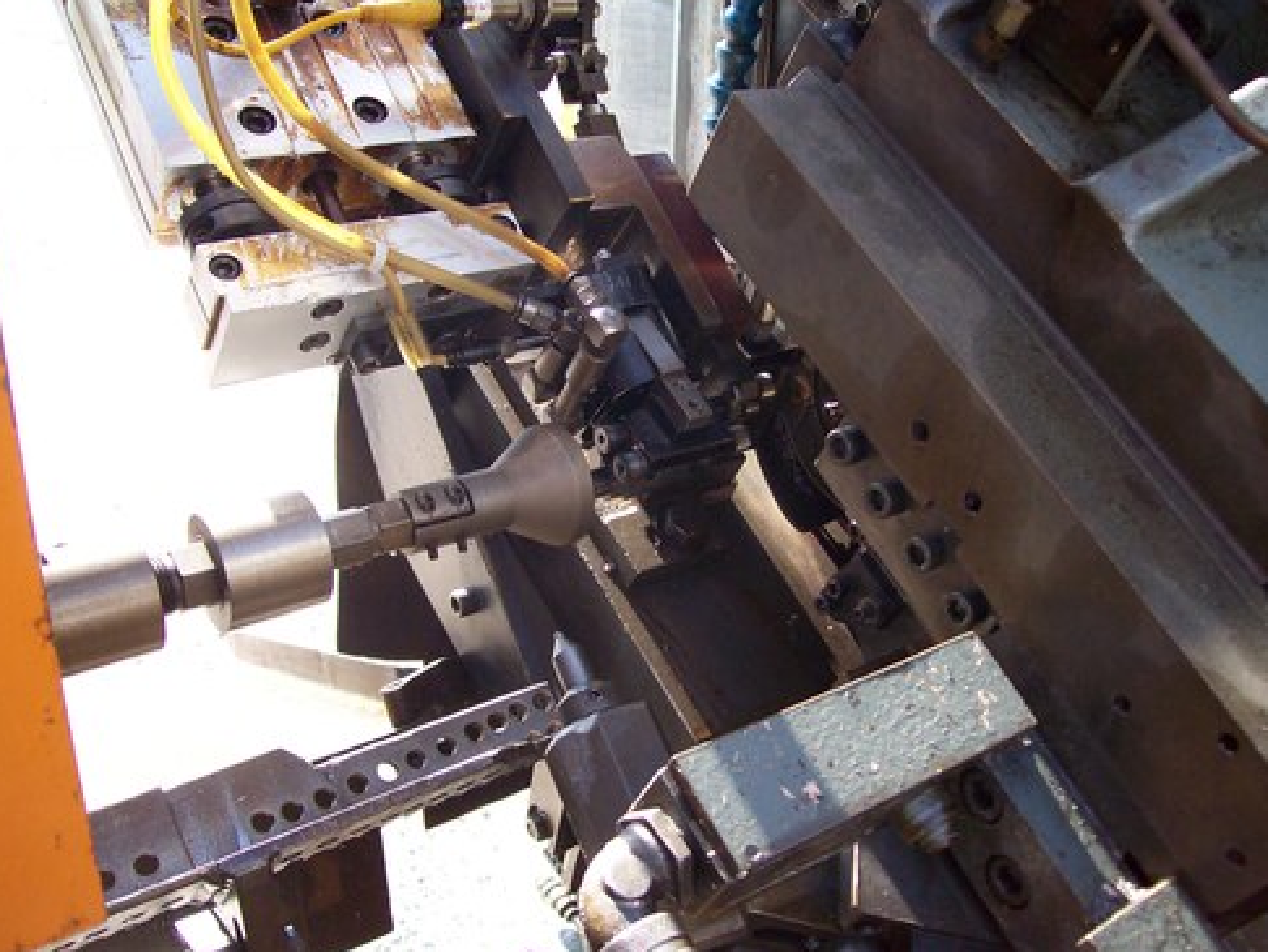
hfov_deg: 50.1
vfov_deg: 38.7
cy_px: 468
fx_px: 1356
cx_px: 637
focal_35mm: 37
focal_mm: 6
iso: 80
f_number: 2.7
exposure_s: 1/150
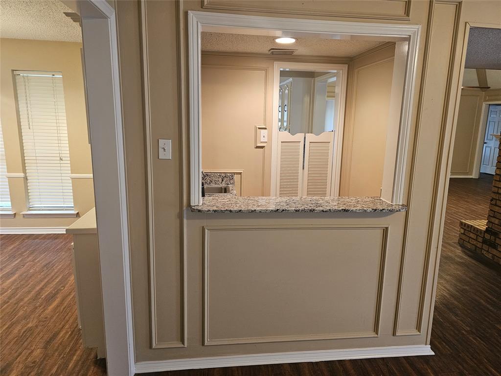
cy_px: 188
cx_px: 250
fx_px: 333
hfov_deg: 73.9
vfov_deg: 58.9
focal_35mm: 23
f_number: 1.7
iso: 500
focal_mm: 6.3
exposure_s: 1/120
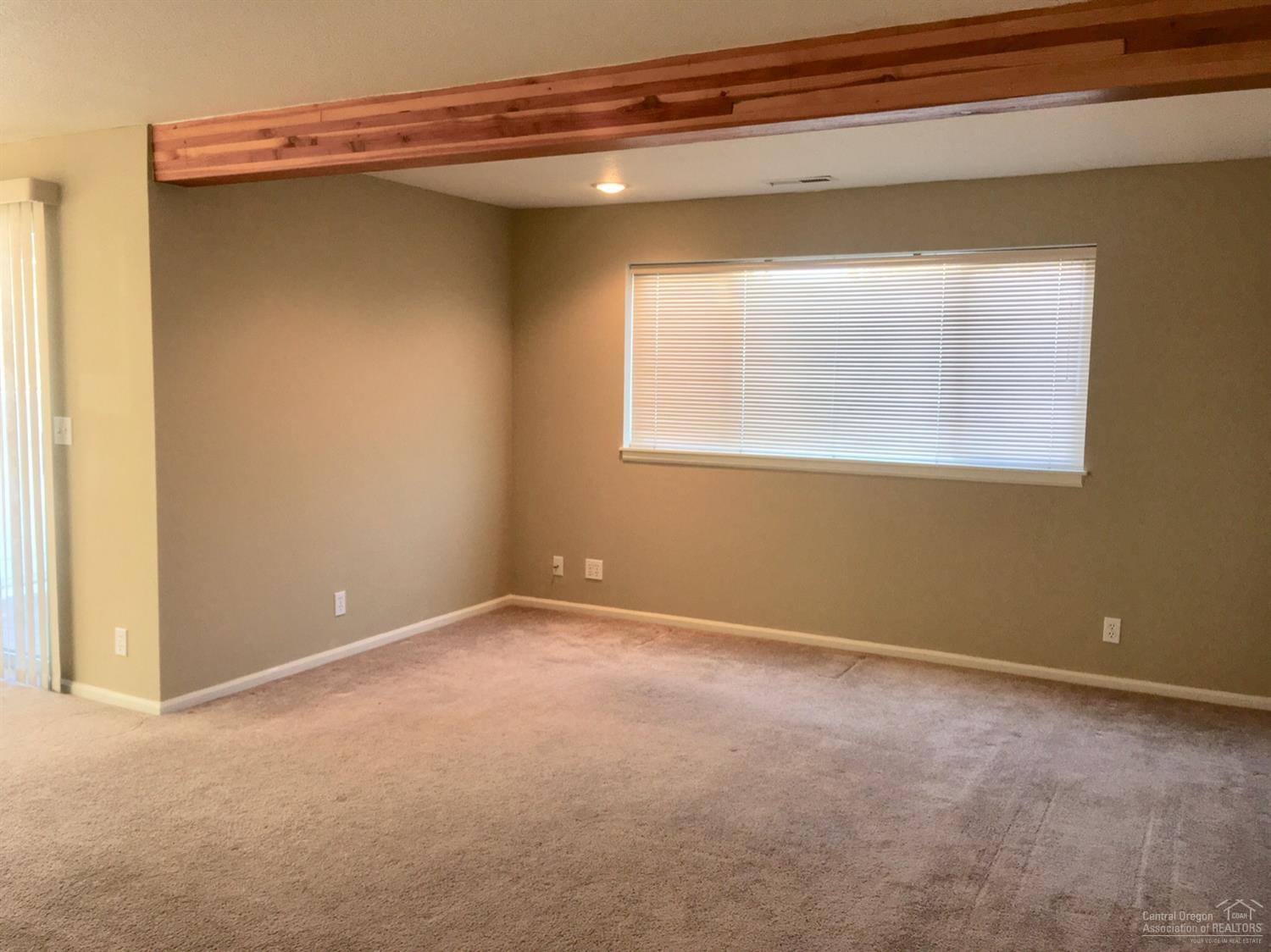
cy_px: 476
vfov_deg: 48.2
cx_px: 636
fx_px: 1064
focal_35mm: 29
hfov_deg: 61.7
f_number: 2.2
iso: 32
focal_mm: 4.15
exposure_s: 1/30
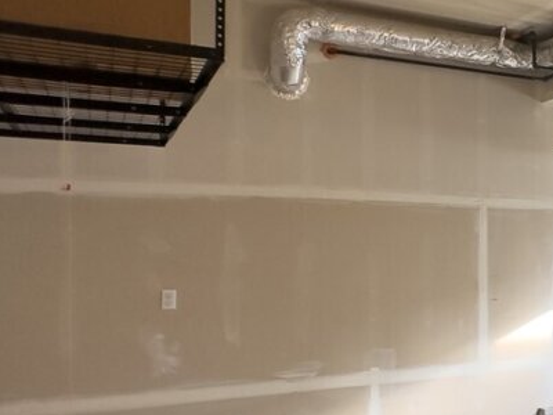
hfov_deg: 32.4
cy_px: 250
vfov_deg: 29.6
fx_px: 783
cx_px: 657
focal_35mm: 49
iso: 250
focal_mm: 2.22
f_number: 2.2
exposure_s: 1/60
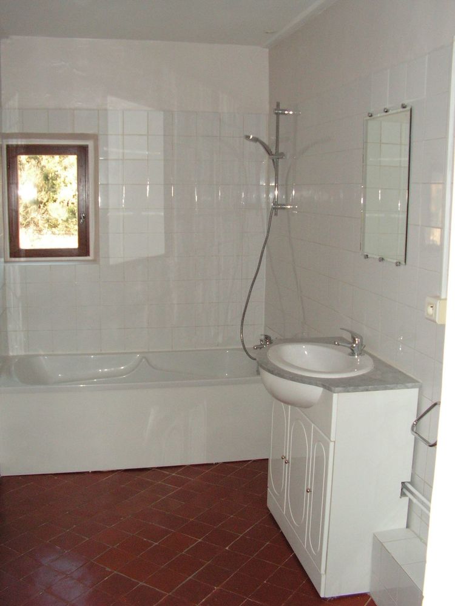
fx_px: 631
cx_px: 228
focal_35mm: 36
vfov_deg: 51.4
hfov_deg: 39.7
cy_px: 303
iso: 160
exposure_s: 1/40
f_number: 3.2
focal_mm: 6
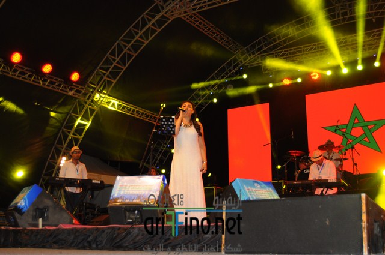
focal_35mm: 48
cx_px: 192
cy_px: 128
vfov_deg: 28.0
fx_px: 513
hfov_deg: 41.2
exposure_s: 1/60
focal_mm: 32
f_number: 4.5
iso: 560
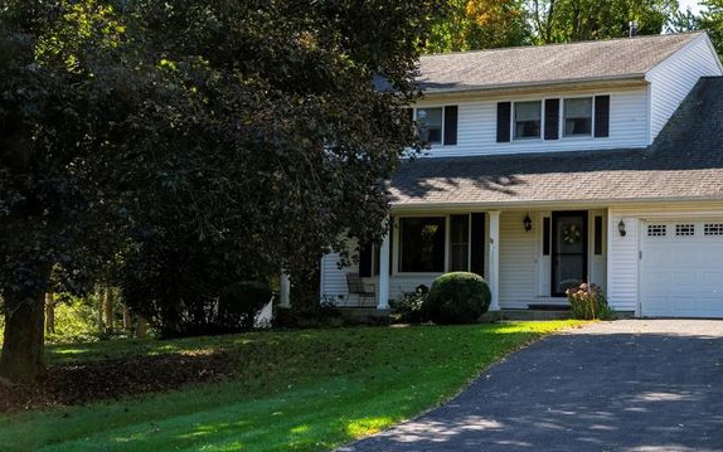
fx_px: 1200
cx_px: 550
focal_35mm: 61
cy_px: 198
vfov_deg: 21.3
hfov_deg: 32.8
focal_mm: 33.5
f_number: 8
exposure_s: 1/400
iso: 320
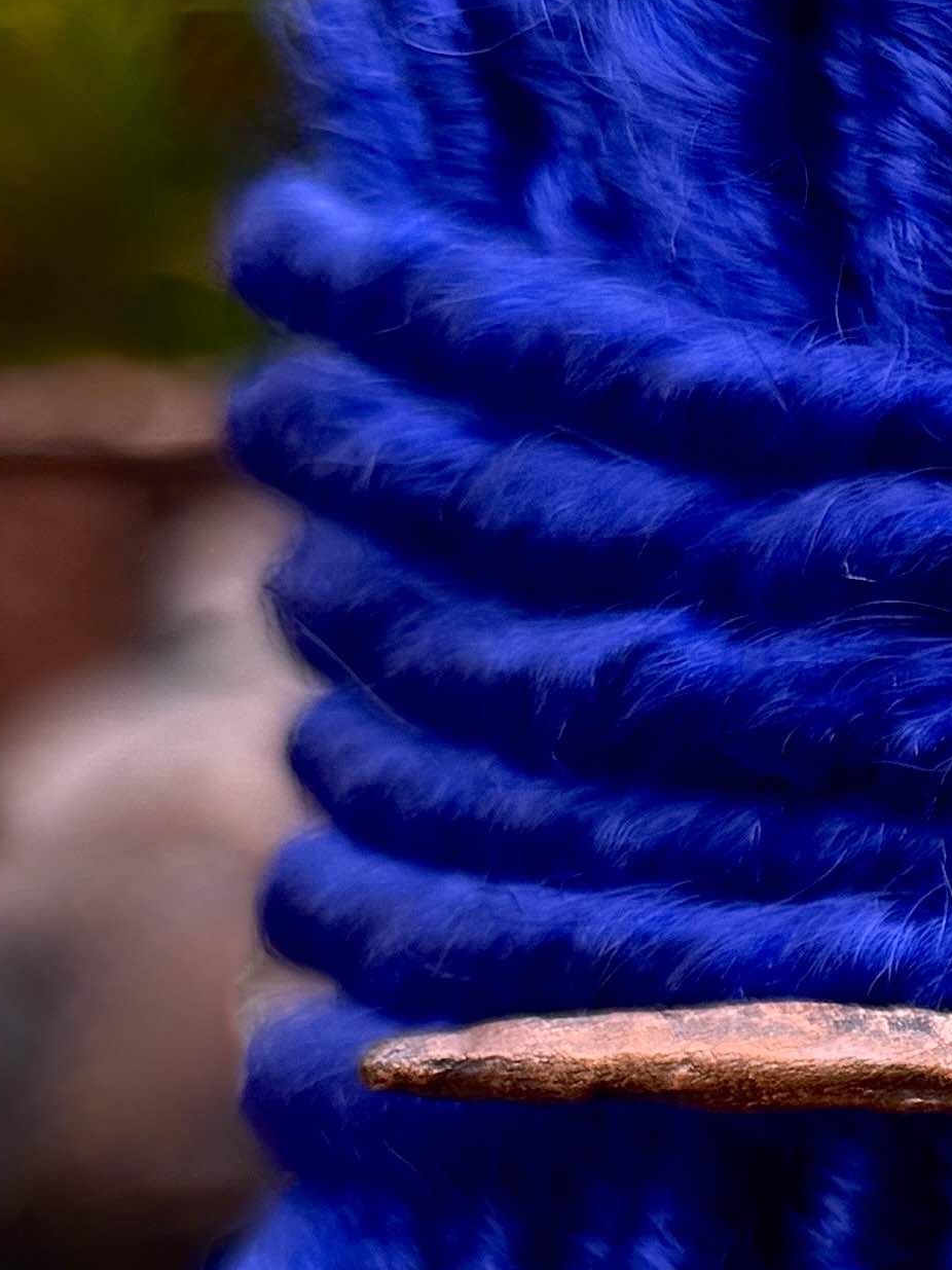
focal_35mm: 111
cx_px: 1865
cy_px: 1550
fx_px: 4071
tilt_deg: -16.0
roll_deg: -0.2
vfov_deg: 16.9
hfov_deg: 12.0
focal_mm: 6.76
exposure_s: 1/397
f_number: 1.78
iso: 80
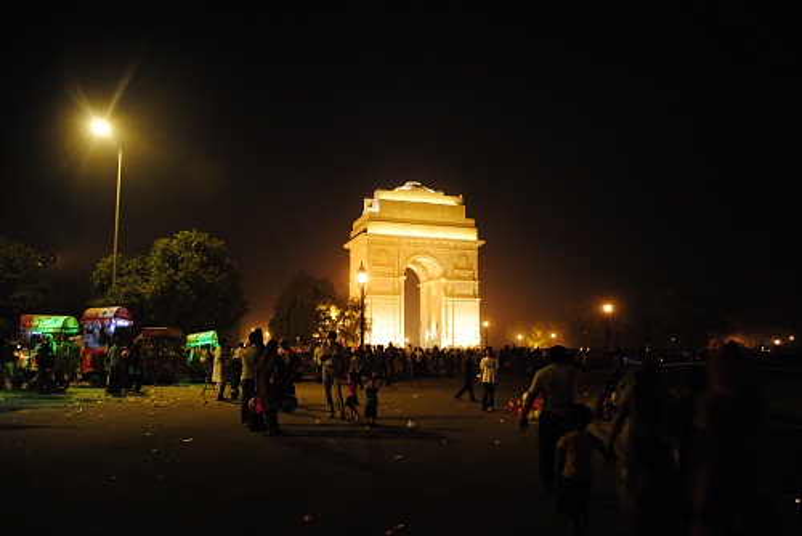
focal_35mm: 27
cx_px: 401
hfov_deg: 67.4
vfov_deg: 48.0
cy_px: 268
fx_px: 602
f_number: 3.5
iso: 800
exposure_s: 1/10
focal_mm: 18
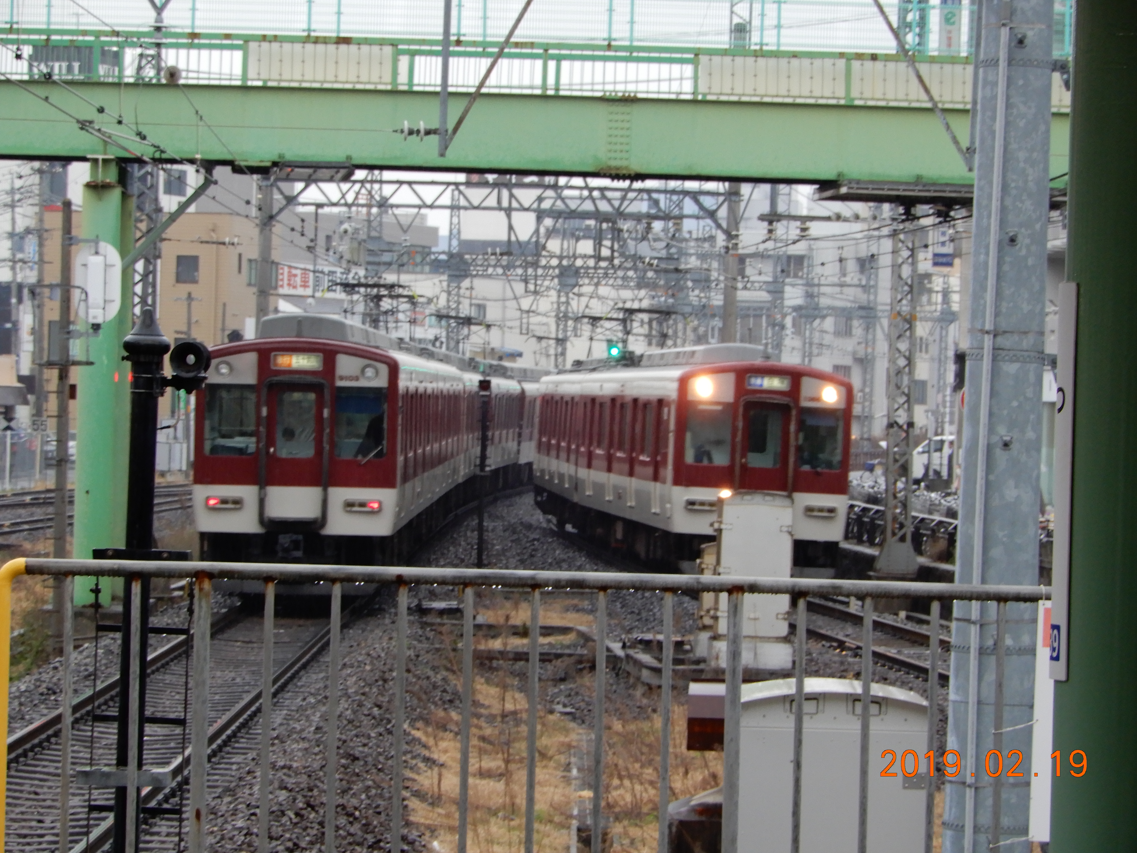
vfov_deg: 9.9
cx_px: 568
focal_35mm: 150
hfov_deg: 13.2
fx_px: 4927
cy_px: 426
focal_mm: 26.8
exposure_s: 1/60
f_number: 5.6
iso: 220
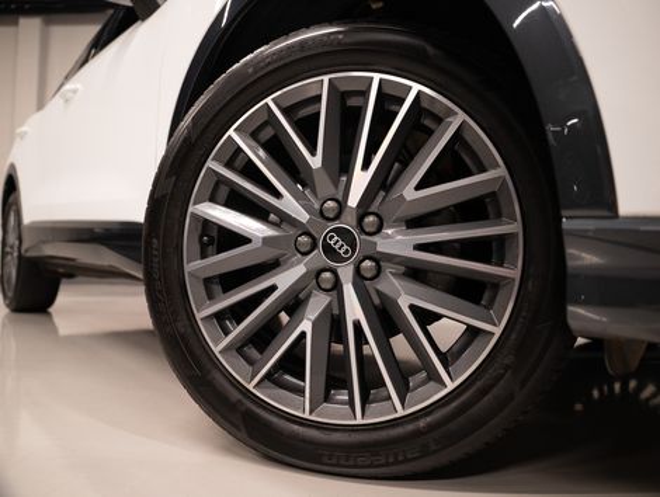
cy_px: 248
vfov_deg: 53.2
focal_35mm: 26
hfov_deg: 67.3
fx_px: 496
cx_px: 330
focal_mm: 24
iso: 3200
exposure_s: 1/100
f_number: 2.8
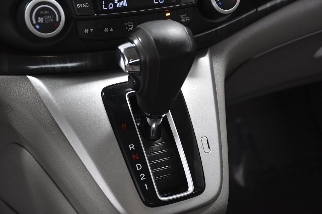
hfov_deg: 28.1
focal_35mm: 72
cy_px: 107
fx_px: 644
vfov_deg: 18.9
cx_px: 161
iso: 2500
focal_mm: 48
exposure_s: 1/250
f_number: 4.5
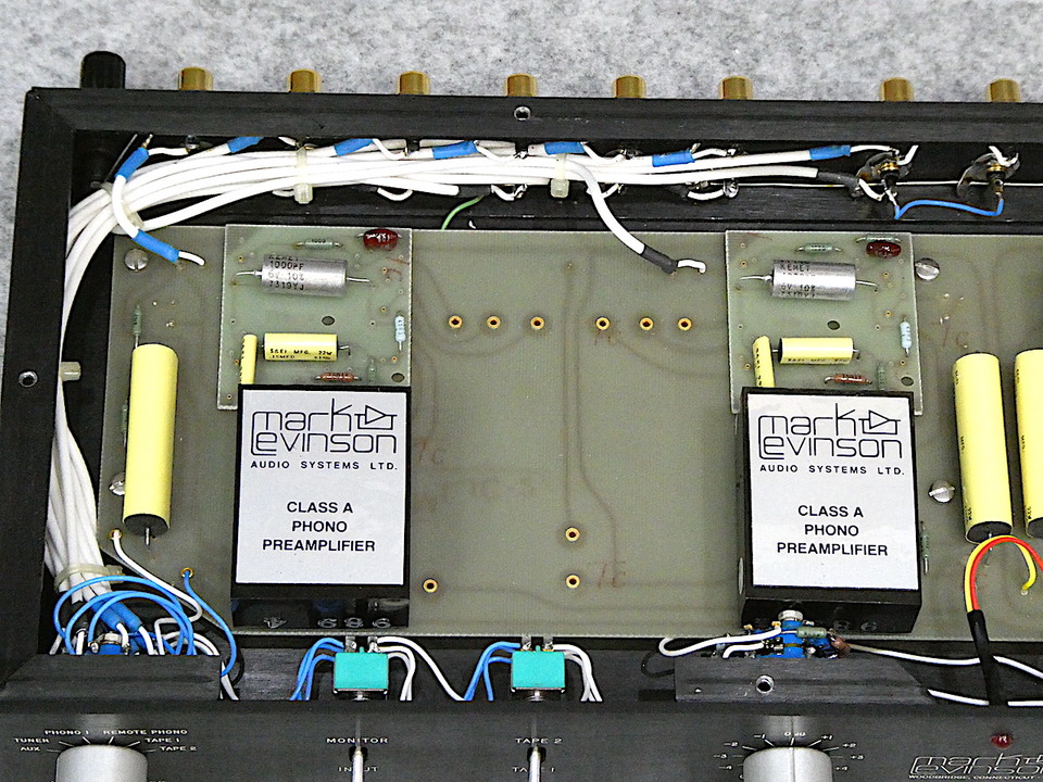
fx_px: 2953
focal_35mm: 98
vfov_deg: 15.1
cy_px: 391
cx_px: 522
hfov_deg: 20.0
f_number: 5
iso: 1600
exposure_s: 1/60
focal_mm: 17.5
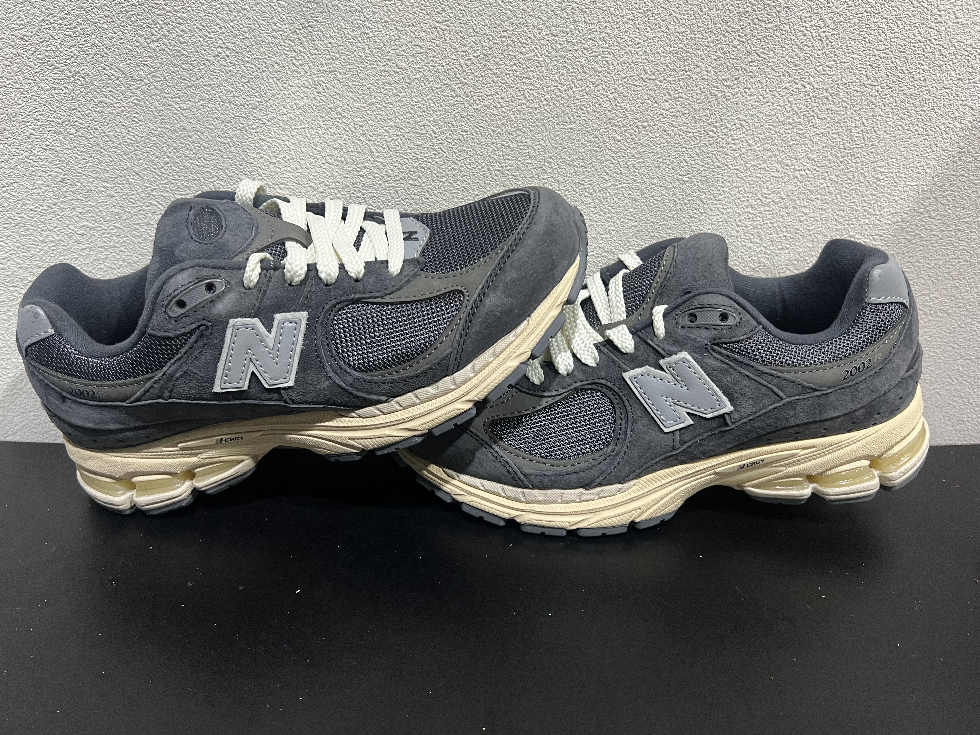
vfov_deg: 51.3
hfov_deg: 65.3
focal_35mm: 27
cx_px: 472
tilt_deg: -27.8
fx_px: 764
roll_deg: -1.4
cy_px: 358
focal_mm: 5.7
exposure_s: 1/50
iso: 200
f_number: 1.5
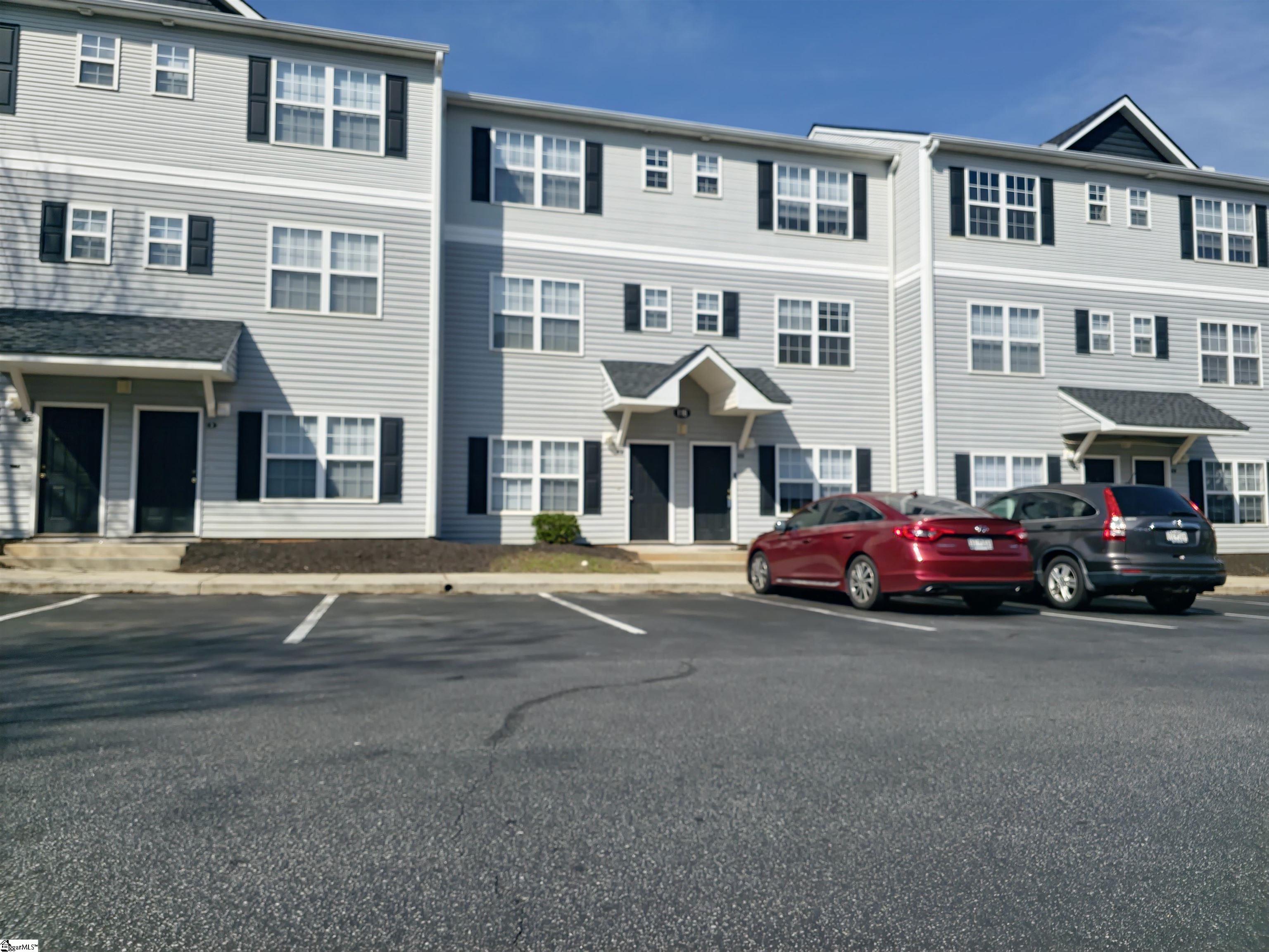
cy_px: 476
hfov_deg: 73.9
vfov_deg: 58.9
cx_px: 634
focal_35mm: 23
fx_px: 843
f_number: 1.7
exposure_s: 1/1314
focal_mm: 6.3
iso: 10
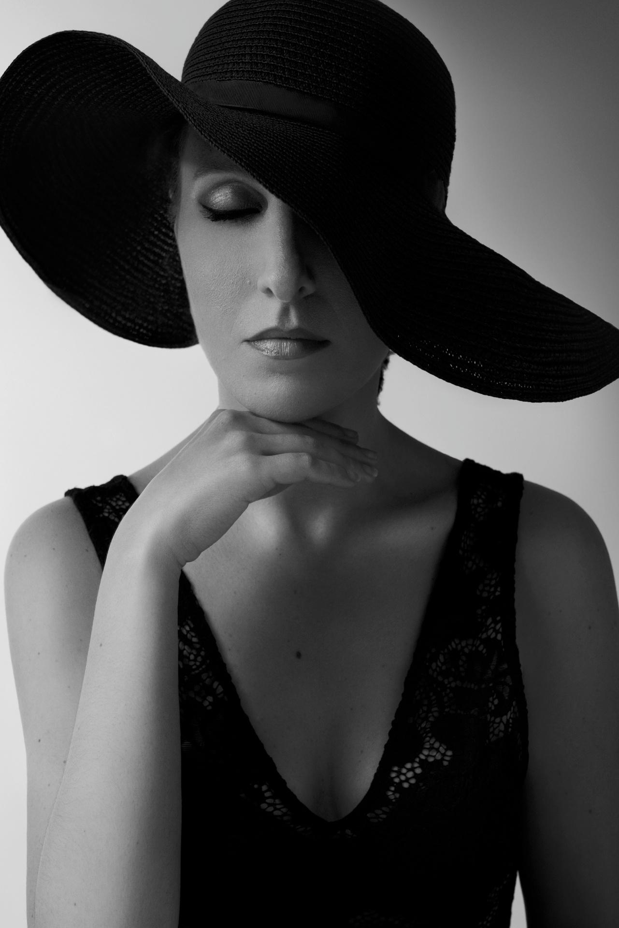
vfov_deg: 39.6
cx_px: 310
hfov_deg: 27.0
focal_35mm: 50
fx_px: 1289
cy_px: 464
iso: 200
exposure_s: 1/200
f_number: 7.1
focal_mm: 50
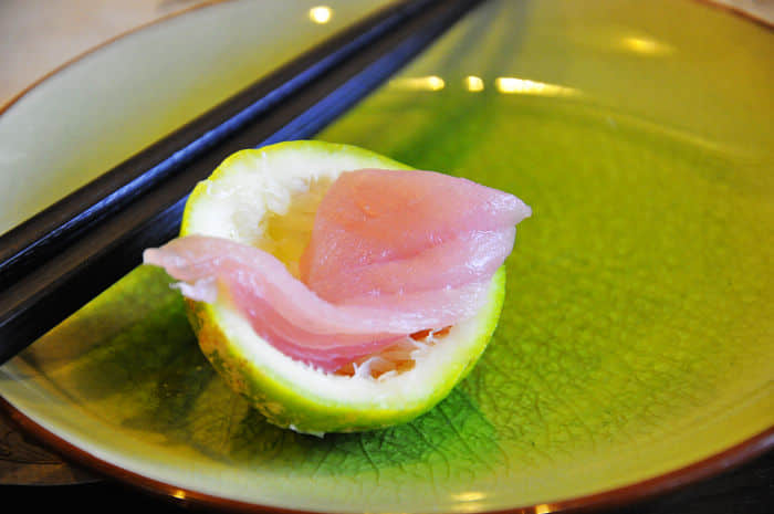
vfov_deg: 8.7
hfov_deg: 13.1
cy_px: 257
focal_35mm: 158
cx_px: 387
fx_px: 3382
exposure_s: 1/13
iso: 1600
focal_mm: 105
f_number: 5.6
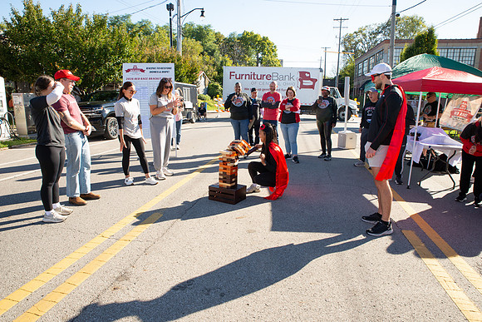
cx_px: 241
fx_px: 321
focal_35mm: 24
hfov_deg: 73.7
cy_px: 161
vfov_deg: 53.2
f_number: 10
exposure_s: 1/200
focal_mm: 24
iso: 400
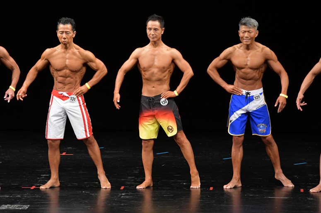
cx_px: 160
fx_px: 2406
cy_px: 106
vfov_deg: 5.1
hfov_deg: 7.6
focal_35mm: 270
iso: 3200
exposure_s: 1/400
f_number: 5.6
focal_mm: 180
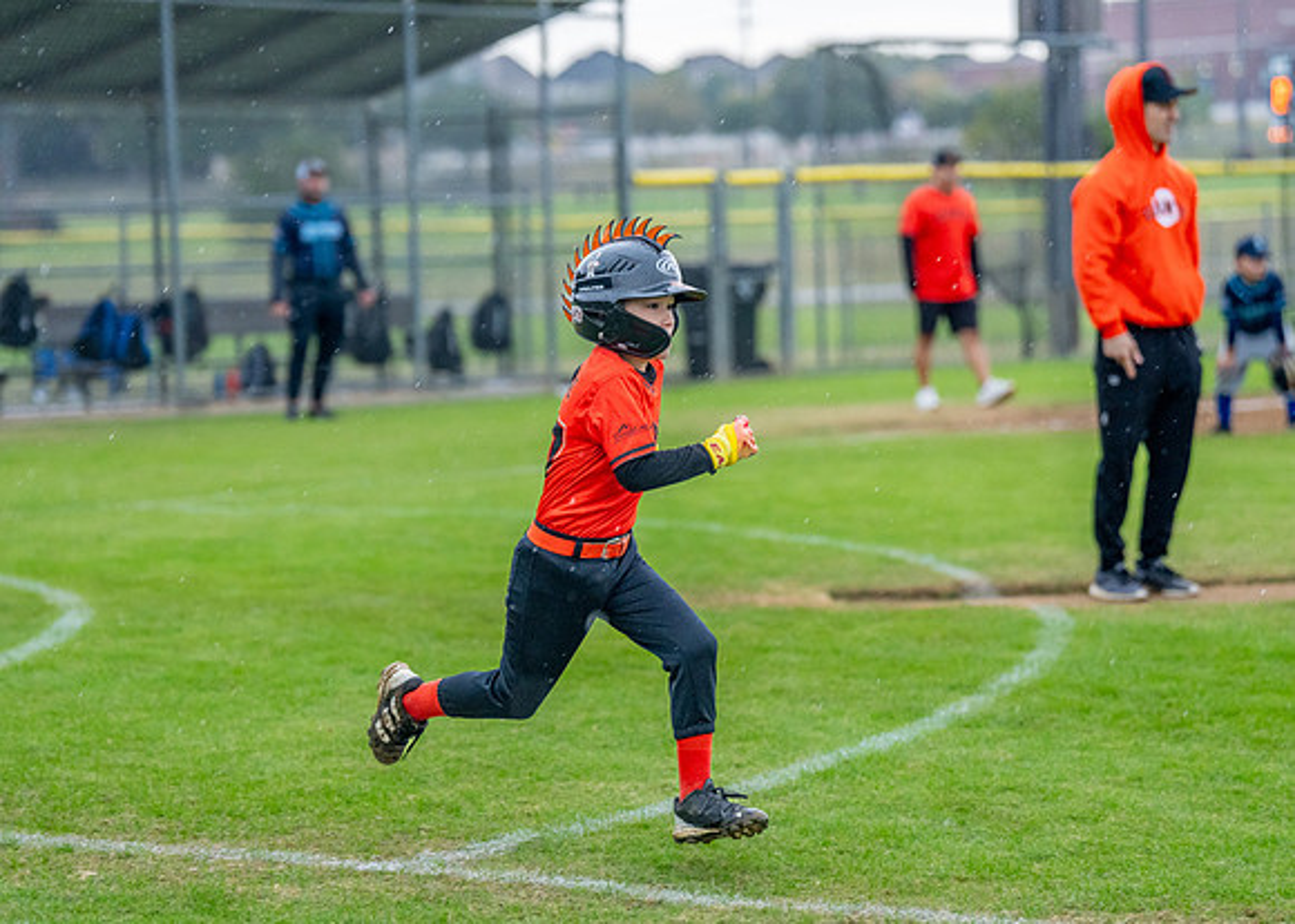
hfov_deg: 15.8
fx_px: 4678
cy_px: 474
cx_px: 593
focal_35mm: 127
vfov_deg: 11.3
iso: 1600
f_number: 2.8
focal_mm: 111
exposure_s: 1/1000
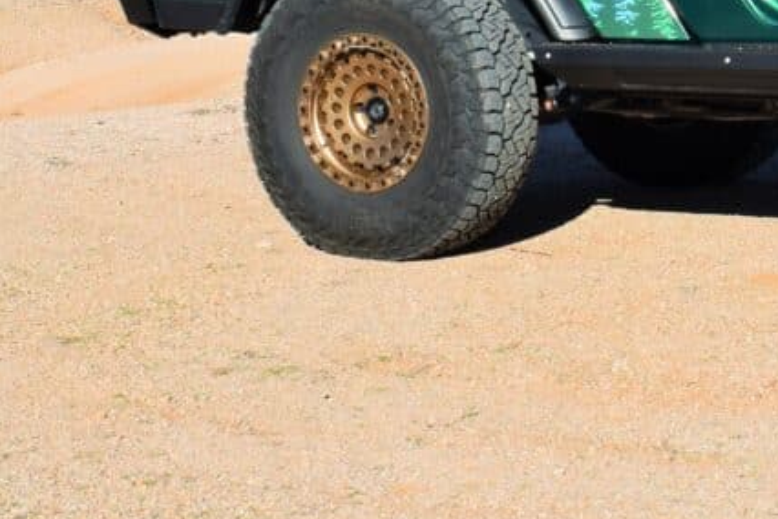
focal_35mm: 90
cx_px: 904
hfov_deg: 21.2
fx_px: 1949
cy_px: -8
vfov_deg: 14.9
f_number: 10
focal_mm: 25
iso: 200
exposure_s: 1/400
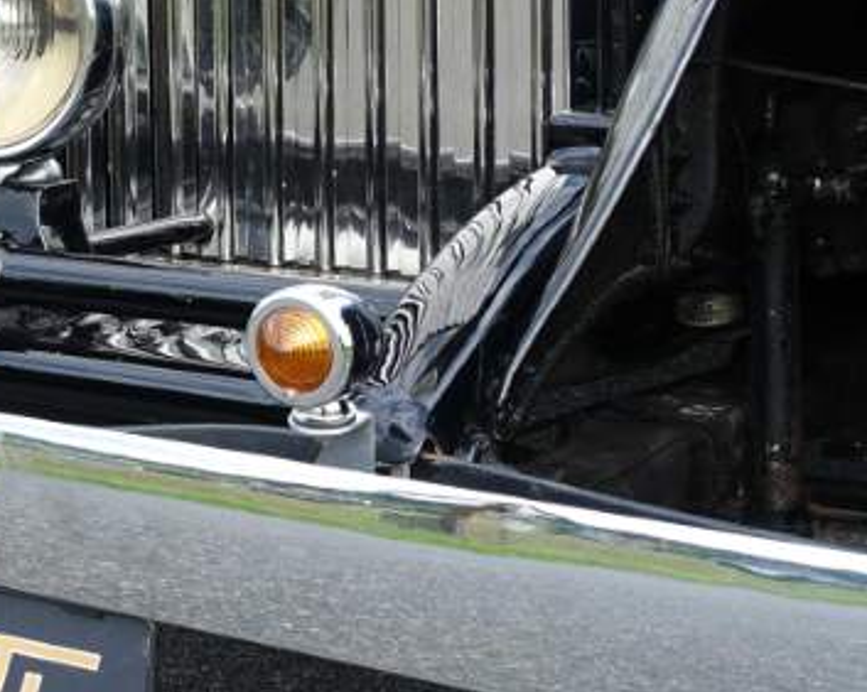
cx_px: -270
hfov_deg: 19.2
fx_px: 2359
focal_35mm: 92
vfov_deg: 16.3
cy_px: -10
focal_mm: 11.12
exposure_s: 1/200
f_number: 4
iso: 125
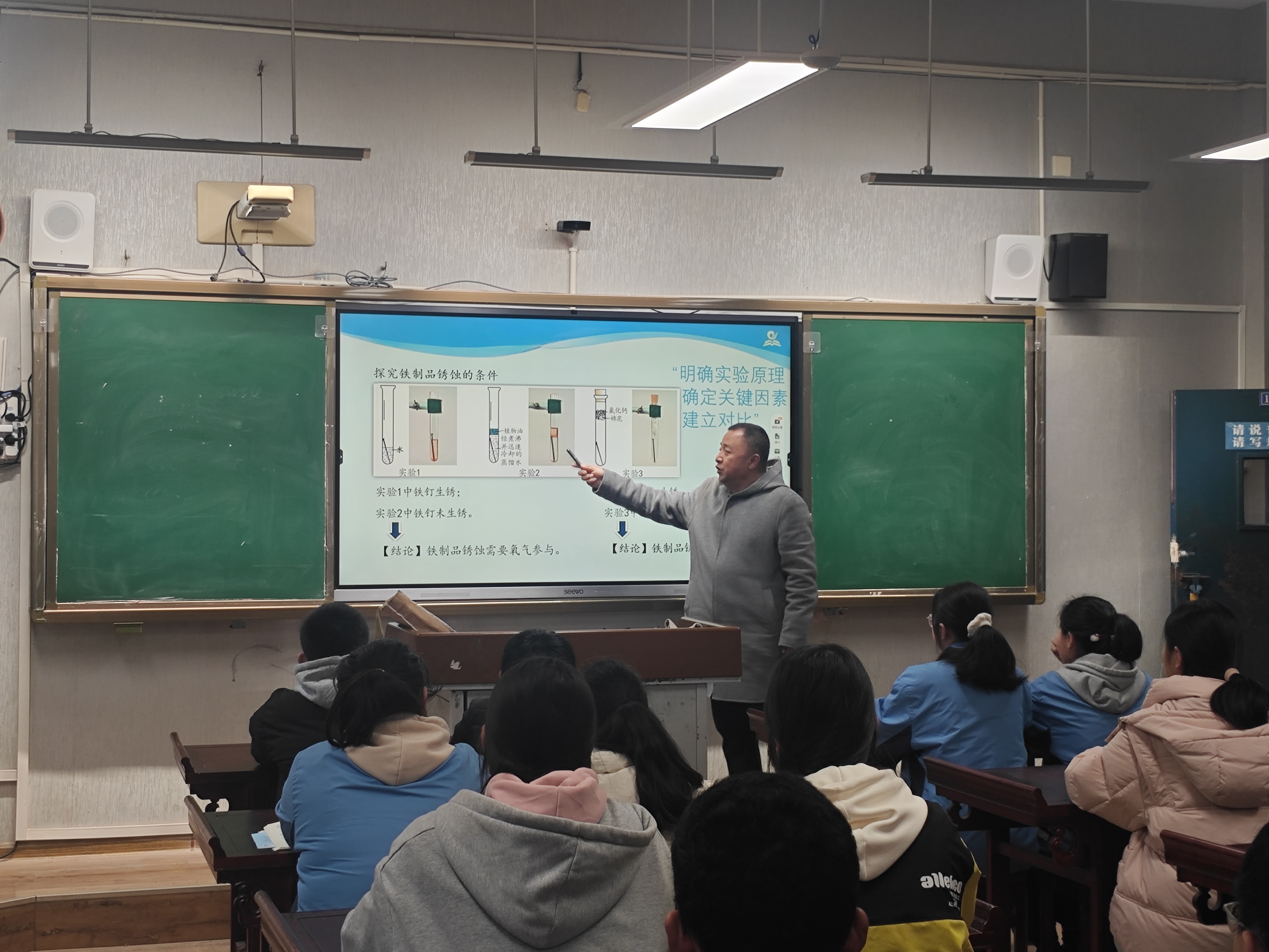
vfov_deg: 28.6
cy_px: 476
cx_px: 634
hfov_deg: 37.5
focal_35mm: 51
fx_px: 1870
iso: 100
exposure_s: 1/100
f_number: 1.6
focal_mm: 5.84
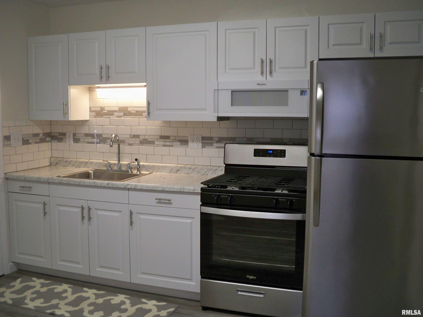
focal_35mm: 35
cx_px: 212
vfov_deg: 40.7
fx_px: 428
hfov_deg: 52.6
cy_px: 158
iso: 200
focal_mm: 6.3
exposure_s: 1/60
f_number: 3.1
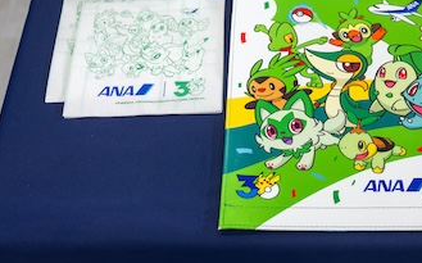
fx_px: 919
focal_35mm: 80
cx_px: 281
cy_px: 42
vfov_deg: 16.1
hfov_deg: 25.7
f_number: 5.6
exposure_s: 1/160
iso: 1600
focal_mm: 43
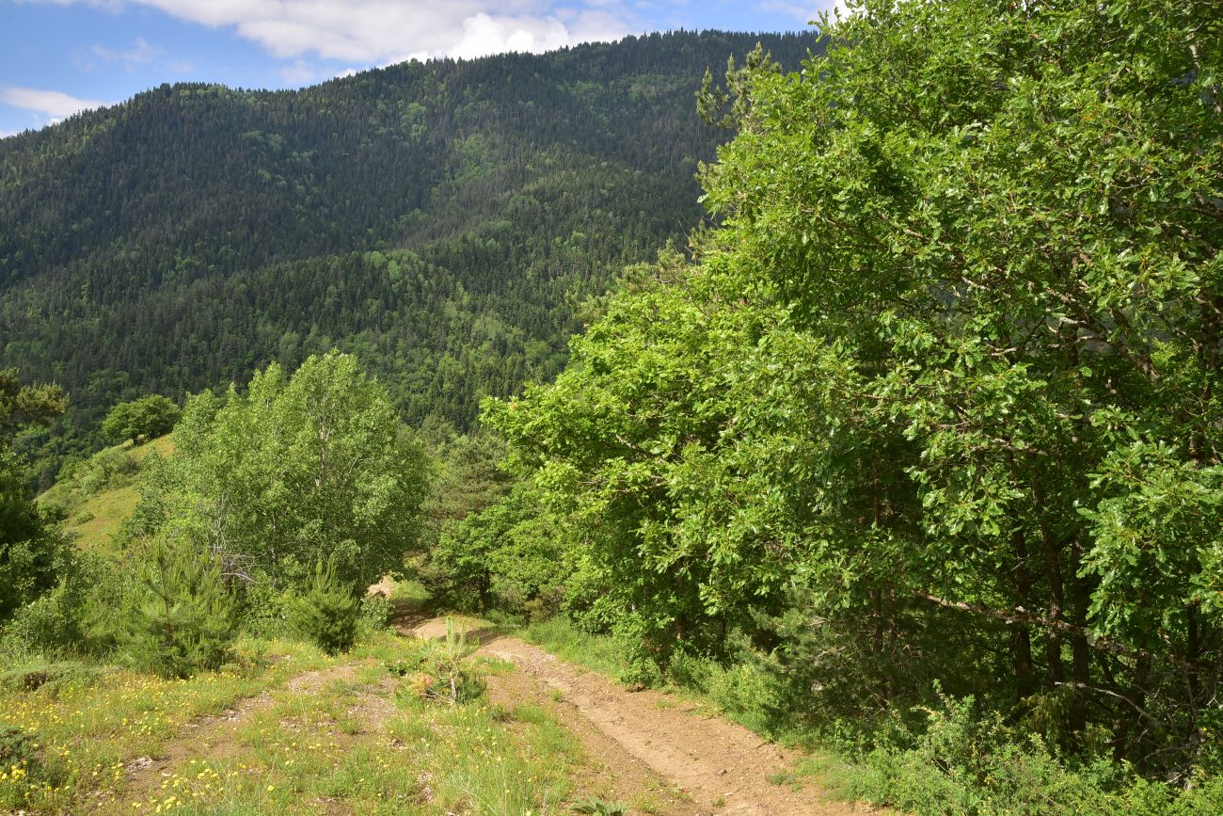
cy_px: 408
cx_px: 612
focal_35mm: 50
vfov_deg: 27.0
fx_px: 1699
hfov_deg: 39.6
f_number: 14
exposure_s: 1/125
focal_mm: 50
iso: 250
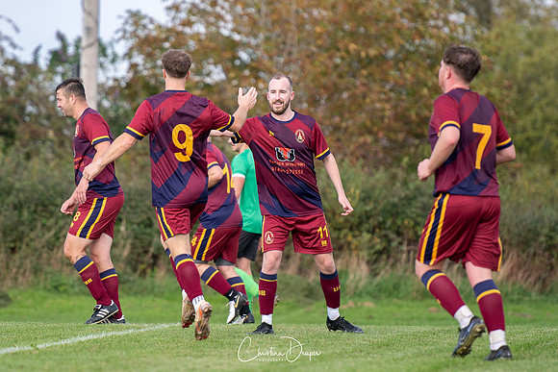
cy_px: 144
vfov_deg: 3.7
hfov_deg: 5.6
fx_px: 5704
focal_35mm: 368
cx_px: 221
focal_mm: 200
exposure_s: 1/2000
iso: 320
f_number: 2.8
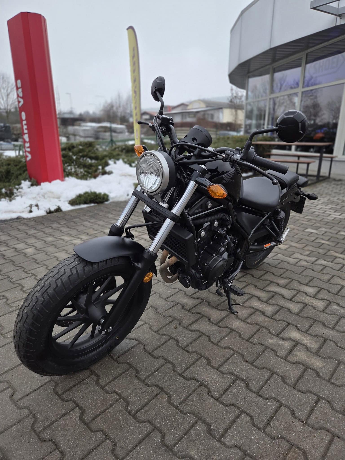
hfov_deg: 58.9
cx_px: 172
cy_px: 230
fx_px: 306
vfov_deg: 73.9
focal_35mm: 23
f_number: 1.8
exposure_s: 1/180
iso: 32
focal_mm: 5.4
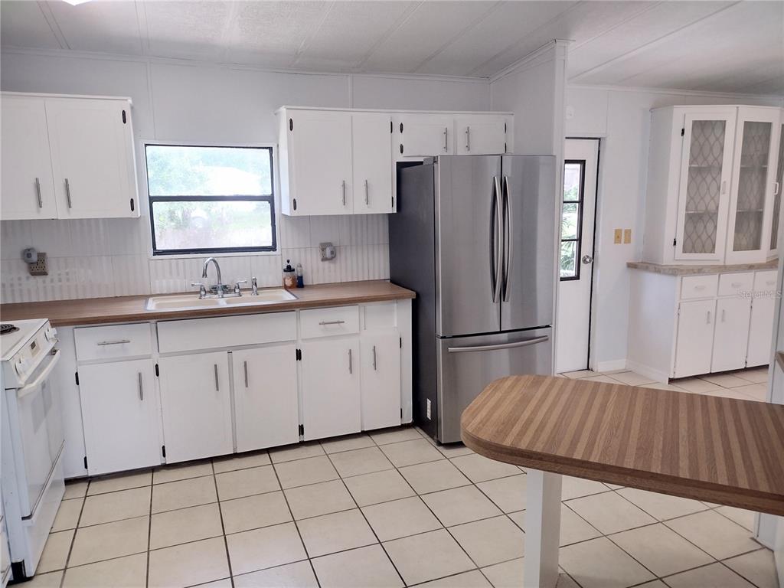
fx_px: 612
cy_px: 294
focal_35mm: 27
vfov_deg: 51.4
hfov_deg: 65.3
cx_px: 392
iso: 100
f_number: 1.7
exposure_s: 1/122
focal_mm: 4.71
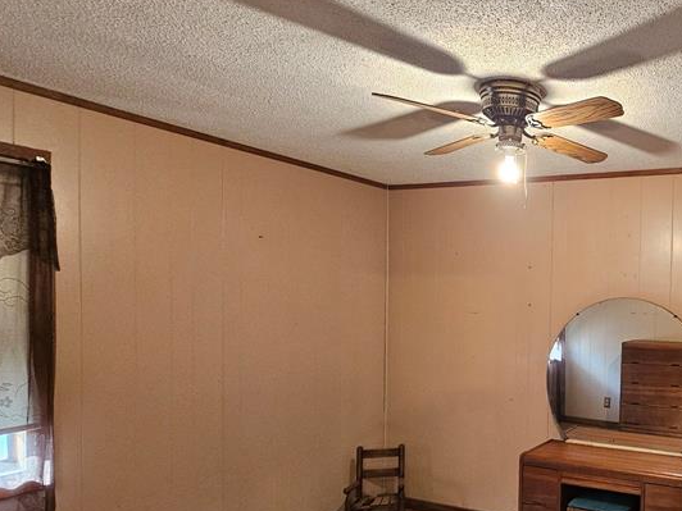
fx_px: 493
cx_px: 608
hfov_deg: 59.6
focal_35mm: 25
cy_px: 333
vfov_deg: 54.0
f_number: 2.2
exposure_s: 1/30
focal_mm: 2.2
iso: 400
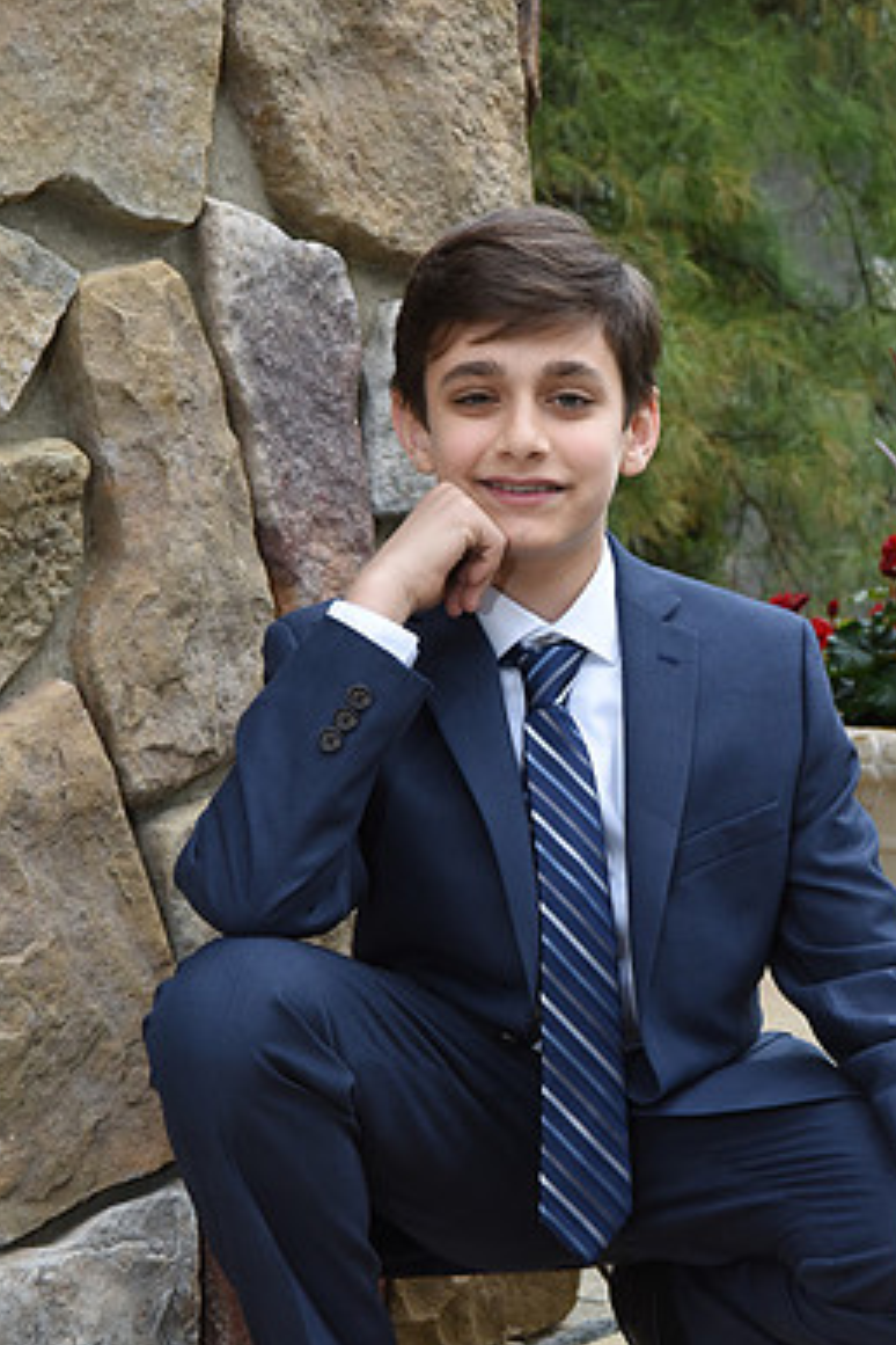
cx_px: 561
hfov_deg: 18.9
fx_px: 2688
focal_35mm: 72
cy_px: 855
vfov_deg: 28.0
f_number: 8
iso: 1000
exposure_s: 1/125
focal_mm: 48
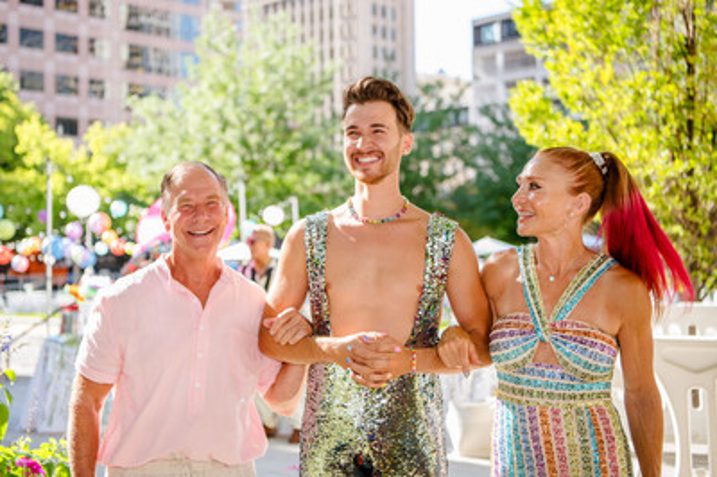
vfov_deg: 23.3
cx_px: 297
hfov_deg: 34.4
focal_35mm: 58
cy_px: 205
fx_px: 1155
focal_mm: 48
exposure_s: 1/400
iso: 200
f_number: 2.8
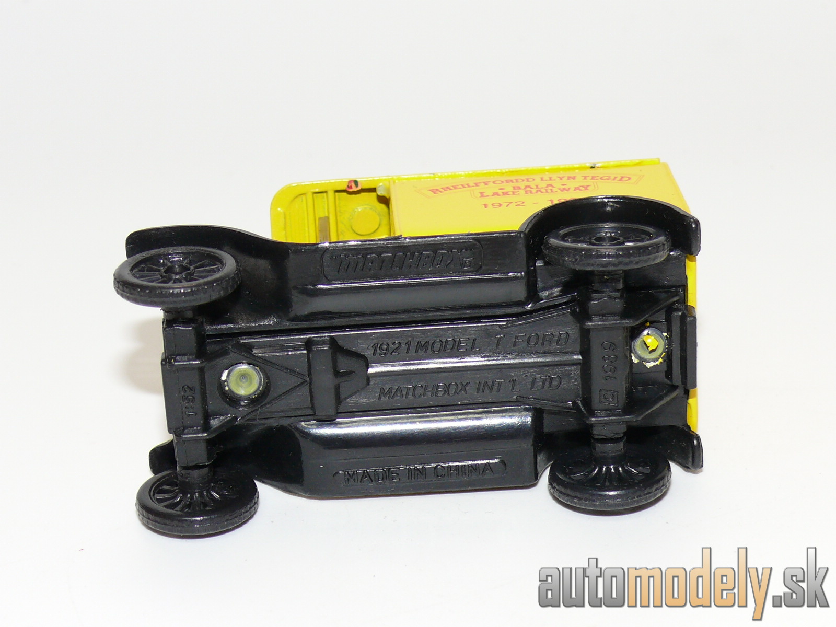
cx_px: 418
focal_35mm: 95
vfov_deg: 15.6
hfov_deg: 20.7
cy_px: 314
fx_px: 2294
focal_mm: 12.9
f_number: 4
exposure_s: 1/30
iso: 100
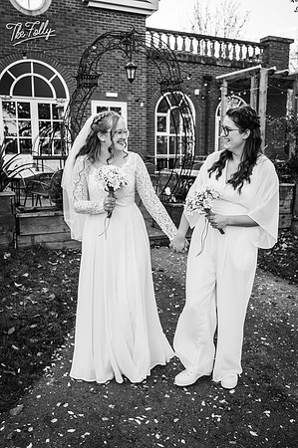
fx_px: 436
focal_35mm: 35
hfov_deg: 37.8
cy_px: 224
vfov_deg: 54.5
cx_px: 149
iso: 100
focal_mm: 35
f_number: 3.5
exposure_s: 1/400
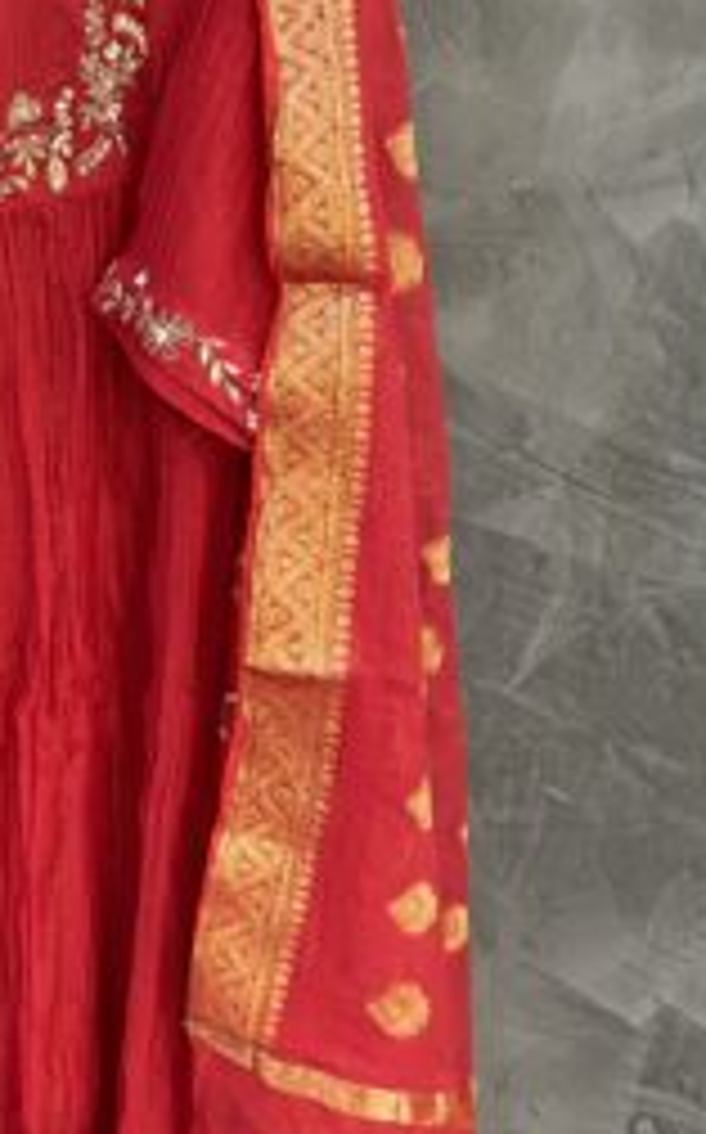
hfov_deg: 20.4
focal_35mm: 59
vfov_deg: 34.5
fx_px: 1820
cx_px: -171
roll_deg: +0.8
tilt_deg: -16.1
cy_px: 464
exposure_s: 1/50
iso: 160
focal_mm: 5.1
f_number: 1.6
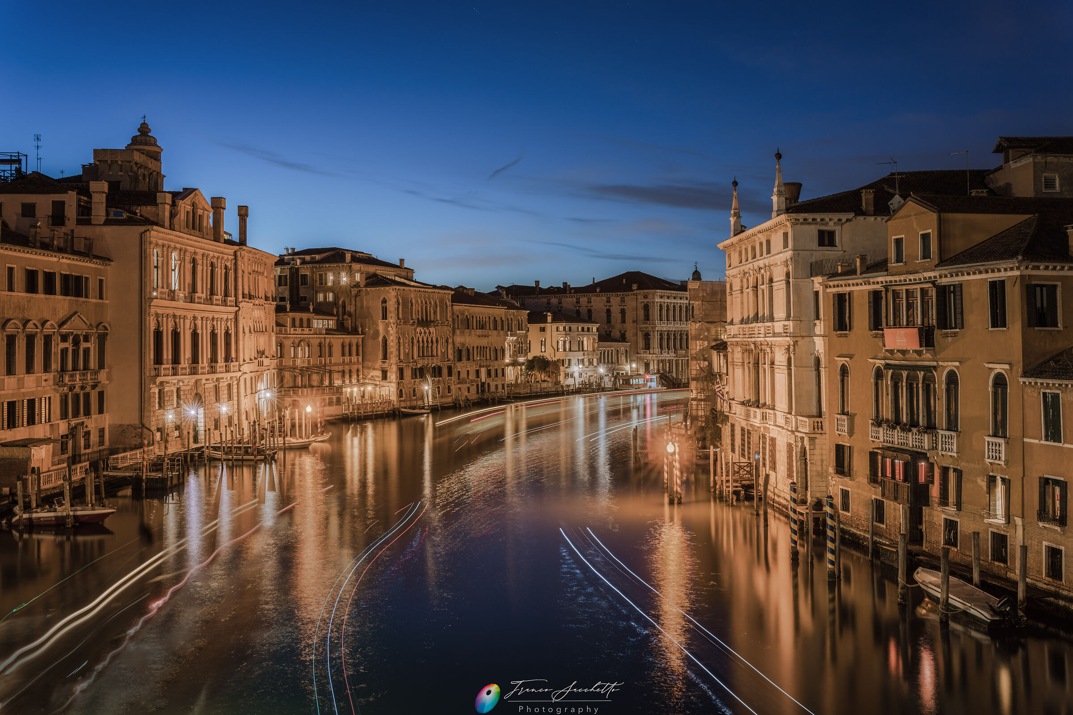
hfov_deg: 54.4
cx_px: 536
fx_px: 1043
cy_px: 358
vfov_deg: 37.9
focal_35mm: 35
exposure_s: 30
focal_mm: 35
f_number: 8
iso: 100
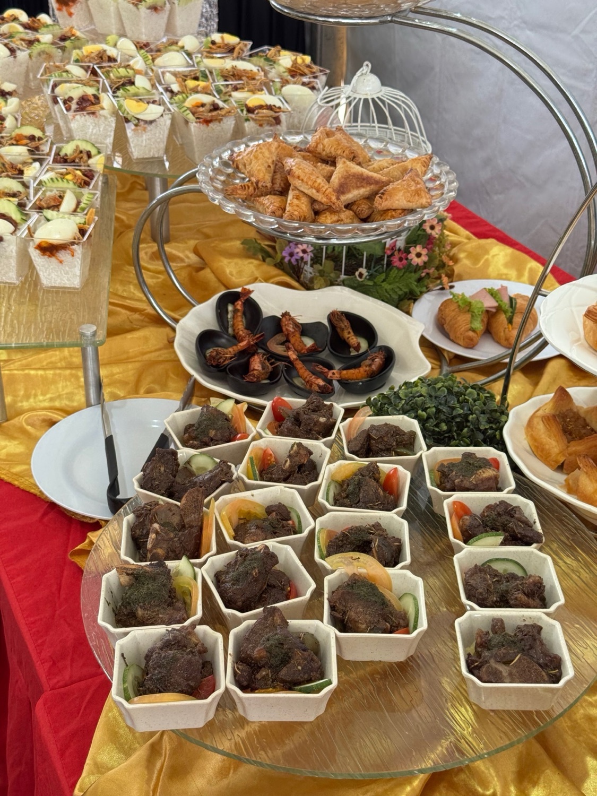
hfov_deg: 30.3
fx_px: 1104
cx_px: 298
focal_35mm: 48
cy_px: 398
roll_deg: +0.0
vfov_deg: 39.7
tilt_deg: -30.2
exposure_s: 1/128
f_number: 1.78
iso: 100
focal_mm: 6.76
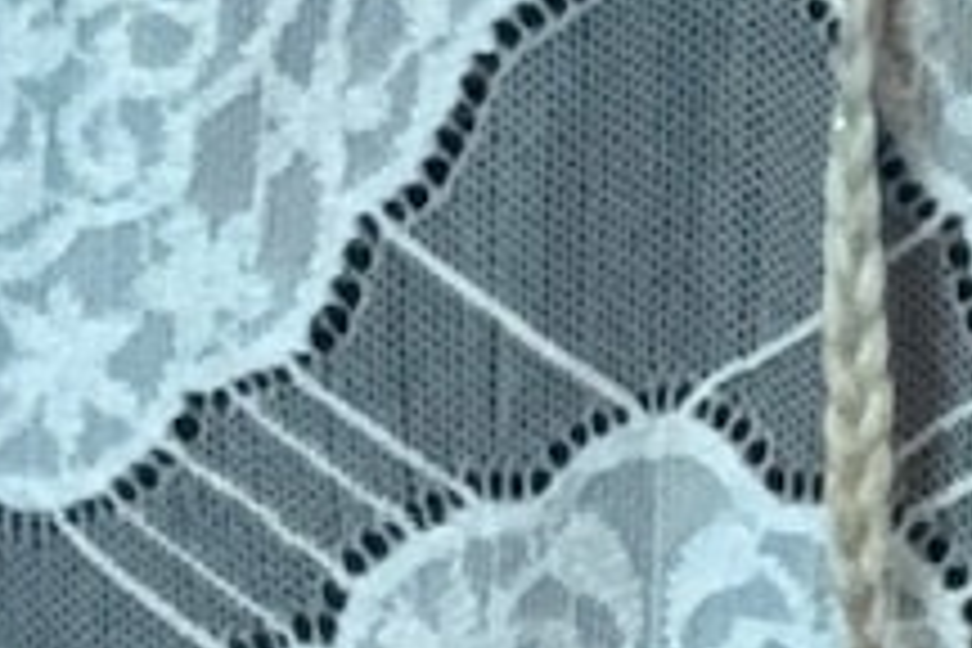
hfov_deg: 7.0
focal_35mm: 296
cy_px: -1922
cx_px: 670
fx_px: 7991
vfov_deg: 4.3
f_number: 1.9
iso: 250
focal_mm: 2.69
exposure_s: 1/50
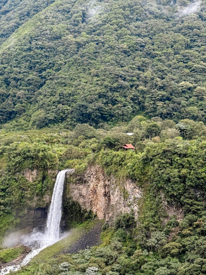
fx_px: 524
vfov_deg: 29.3
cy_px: 168
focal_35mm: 66
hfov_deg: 22.1
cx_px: 65
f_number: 1.8
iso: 100
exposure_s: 1/1000
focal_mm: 6.76
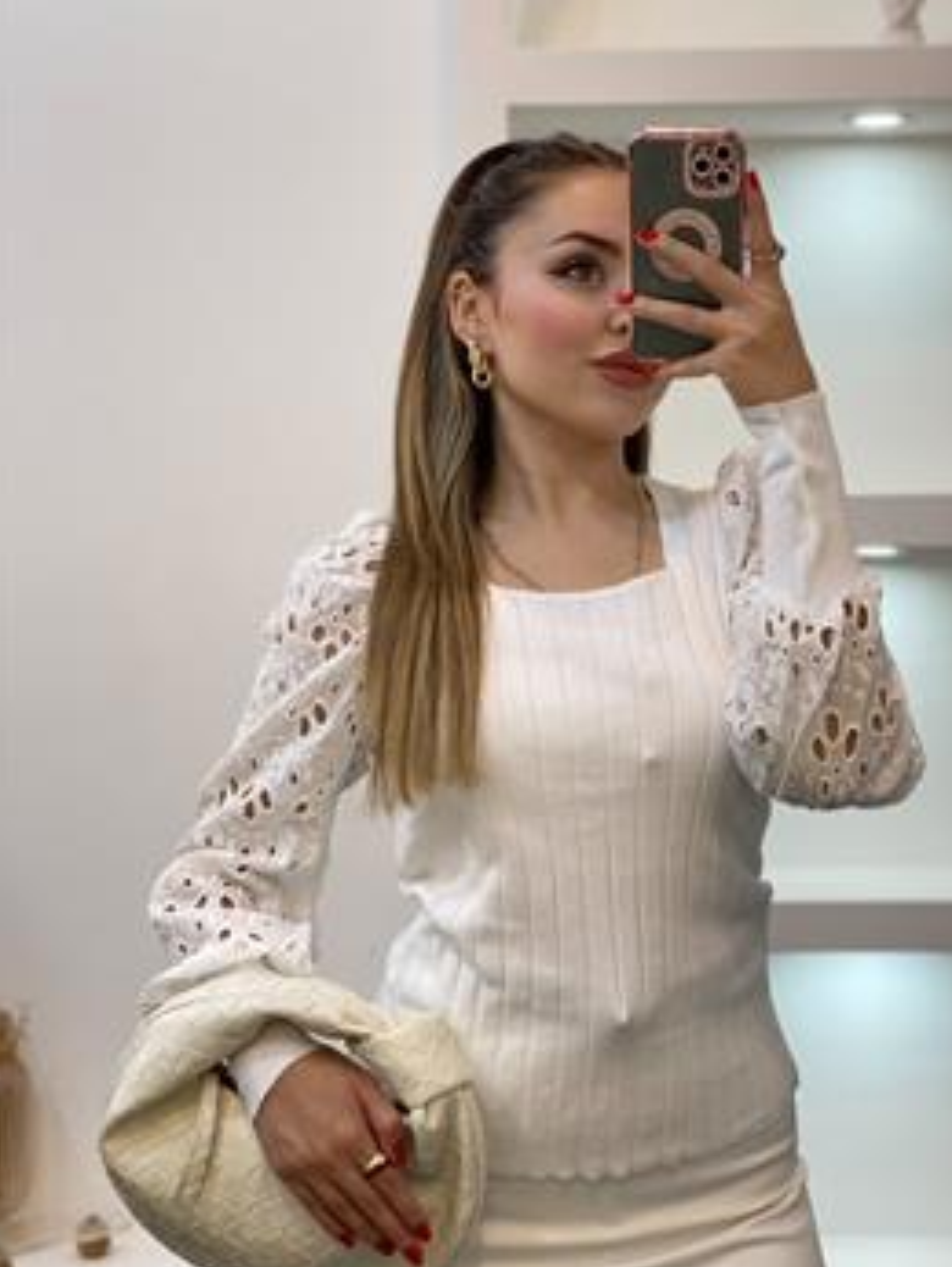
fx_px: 2271
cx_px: 557
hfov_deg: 23.7
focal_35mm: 62
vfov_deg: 31.2
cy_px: 635
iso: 80
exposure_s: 1/100
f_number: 2
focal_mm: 6
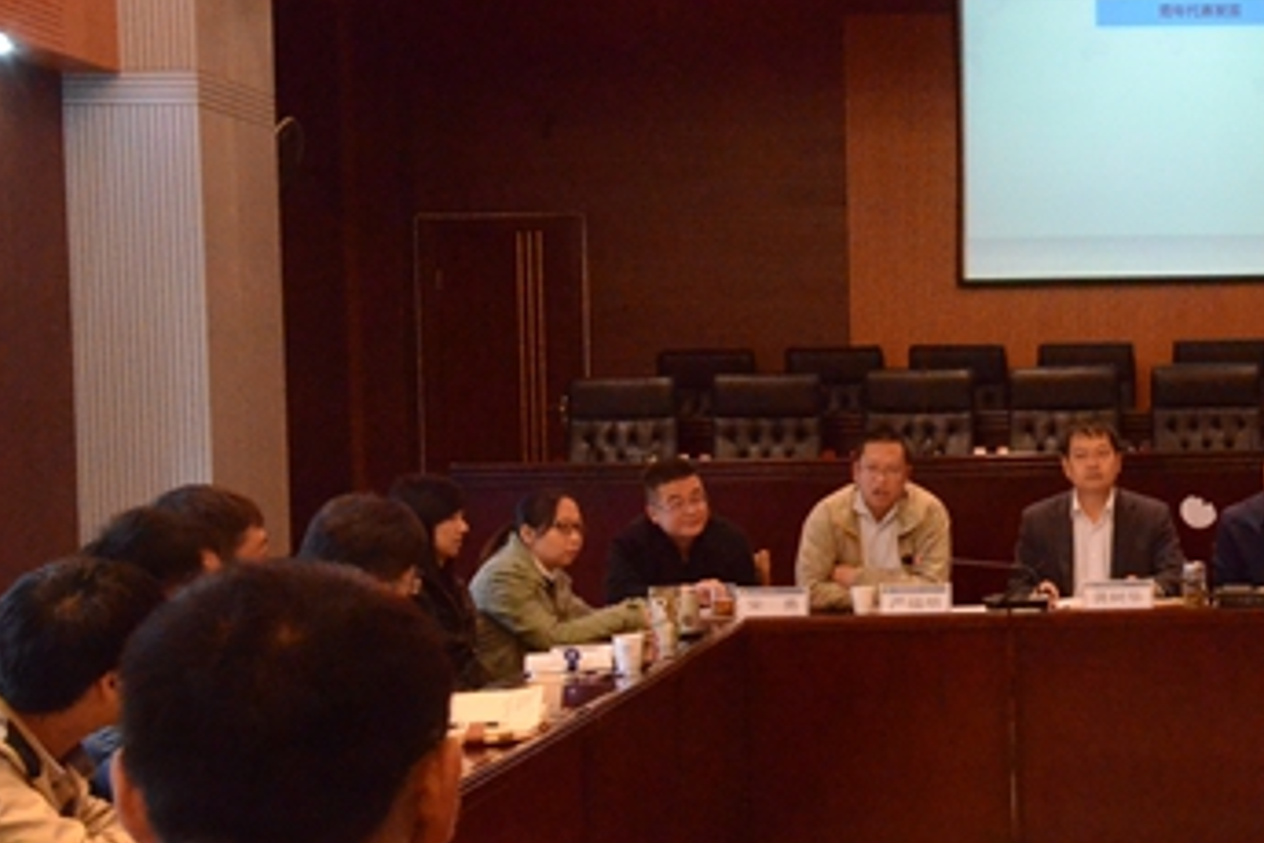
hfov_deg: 25.4
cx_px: 1238
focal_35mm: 76
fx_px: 2669
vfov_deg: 17.9
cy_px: 462
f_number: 7.1
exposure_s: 1/60
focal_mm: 25
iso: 6400
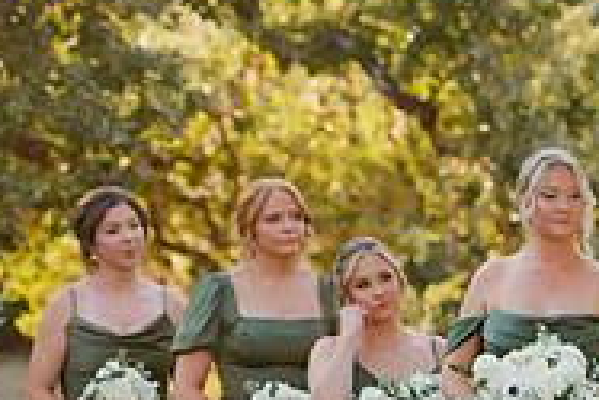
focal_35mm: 279
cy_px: 469
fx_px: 4646
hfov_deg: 7.3
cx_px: 907
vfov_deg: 4.9
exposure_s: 1/640
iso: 200
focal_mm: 90
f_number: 2.8
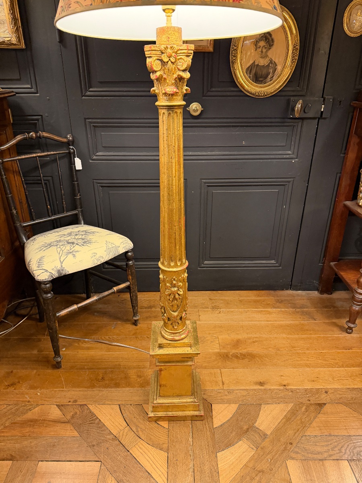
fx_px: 335
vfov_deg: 71.6
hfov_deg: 56.8
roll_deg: +1.1
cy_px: 242
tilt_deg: -23.8
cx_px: 181
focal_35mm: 24
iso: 640
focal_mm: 6.76
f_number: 1.78
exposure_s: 1/33
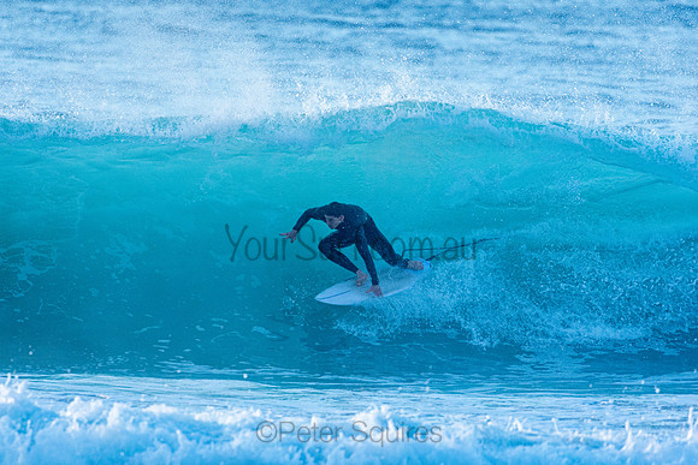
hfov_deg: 2.9
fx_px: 13963
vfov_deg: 1.9
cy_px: 232
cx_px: 349
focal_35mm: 720
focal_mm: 480
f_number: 5.6
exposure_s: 1/1250
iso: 720
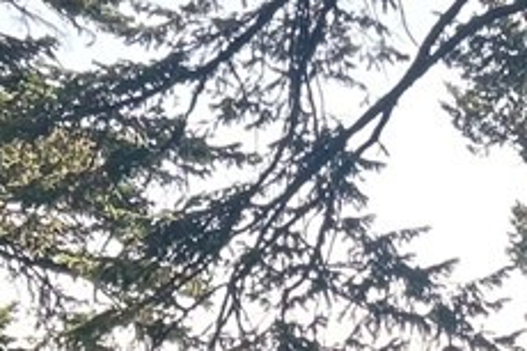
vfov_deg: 7.1
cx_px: 616
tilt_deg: -5.7
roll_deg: +1.9
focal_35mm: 188
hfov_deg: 10.8
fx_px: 2750
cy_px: 642
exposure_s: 1/709
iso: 50
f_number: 1.5
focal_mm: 5.7
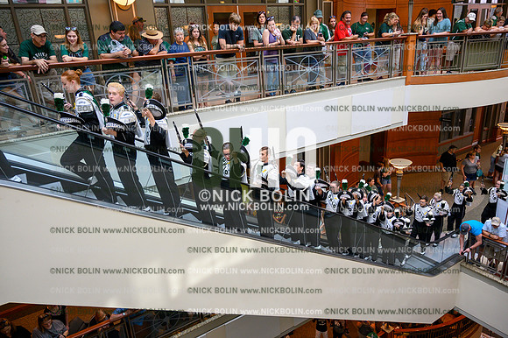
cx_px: 254
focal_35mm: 26
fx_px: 374
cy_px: 169
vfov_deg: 48.7
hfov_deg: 68.4
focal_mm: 26.5
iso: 800
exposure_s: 1/800
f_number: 4
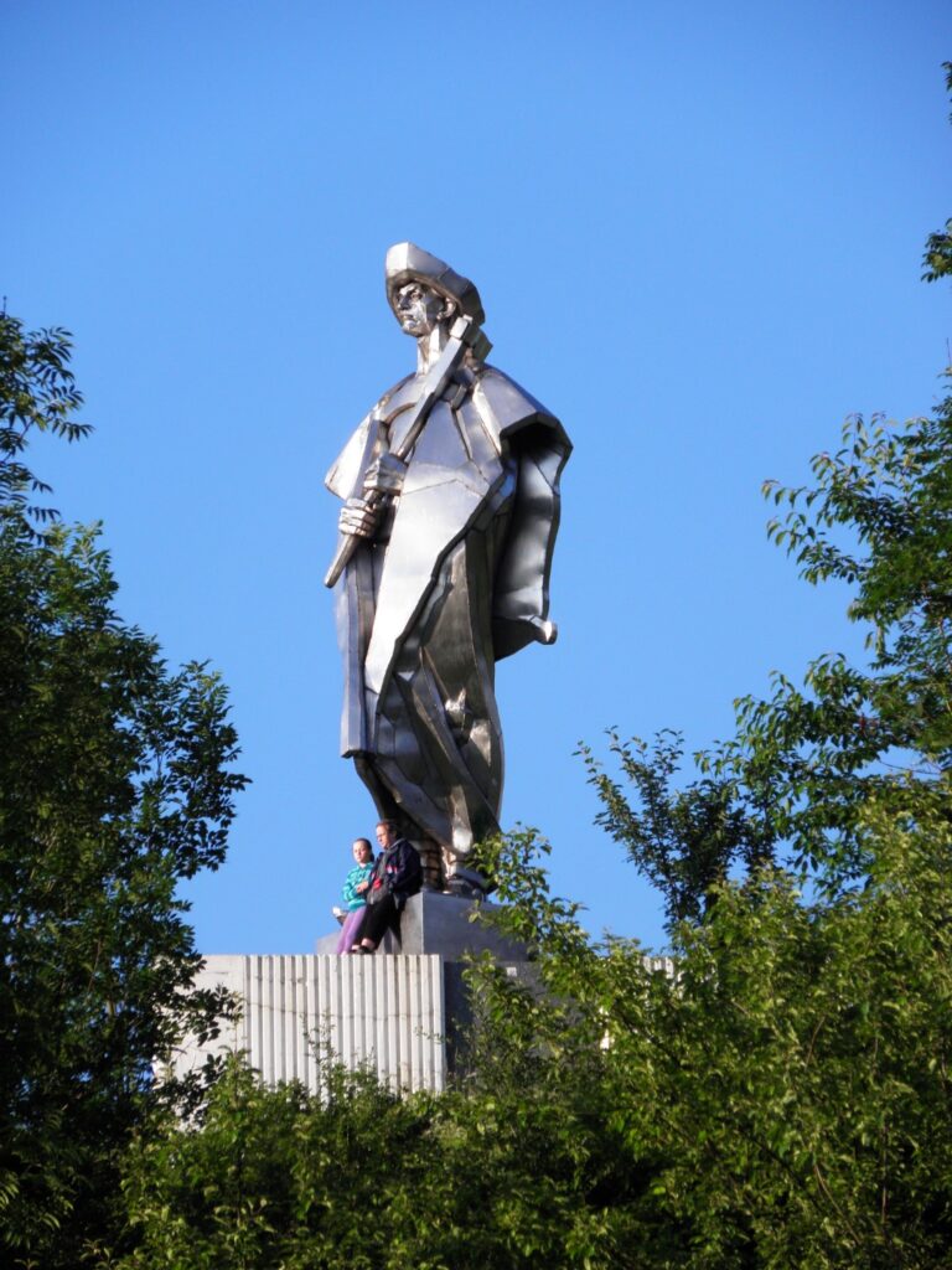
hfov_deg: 4.4
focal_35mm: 336
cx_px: 476
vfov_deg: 5.9
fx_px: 12321
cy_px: 635
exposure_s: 1/400
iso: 125
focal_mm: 59.89
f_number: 5
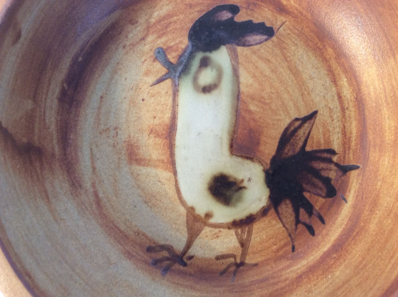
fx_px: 367
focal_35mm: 32
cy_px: 148
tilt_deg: -84.6
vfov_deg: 44.1
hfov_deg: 56.9
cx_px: 199
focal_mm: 3.3
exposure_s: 1/25
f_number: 2.4
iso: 64
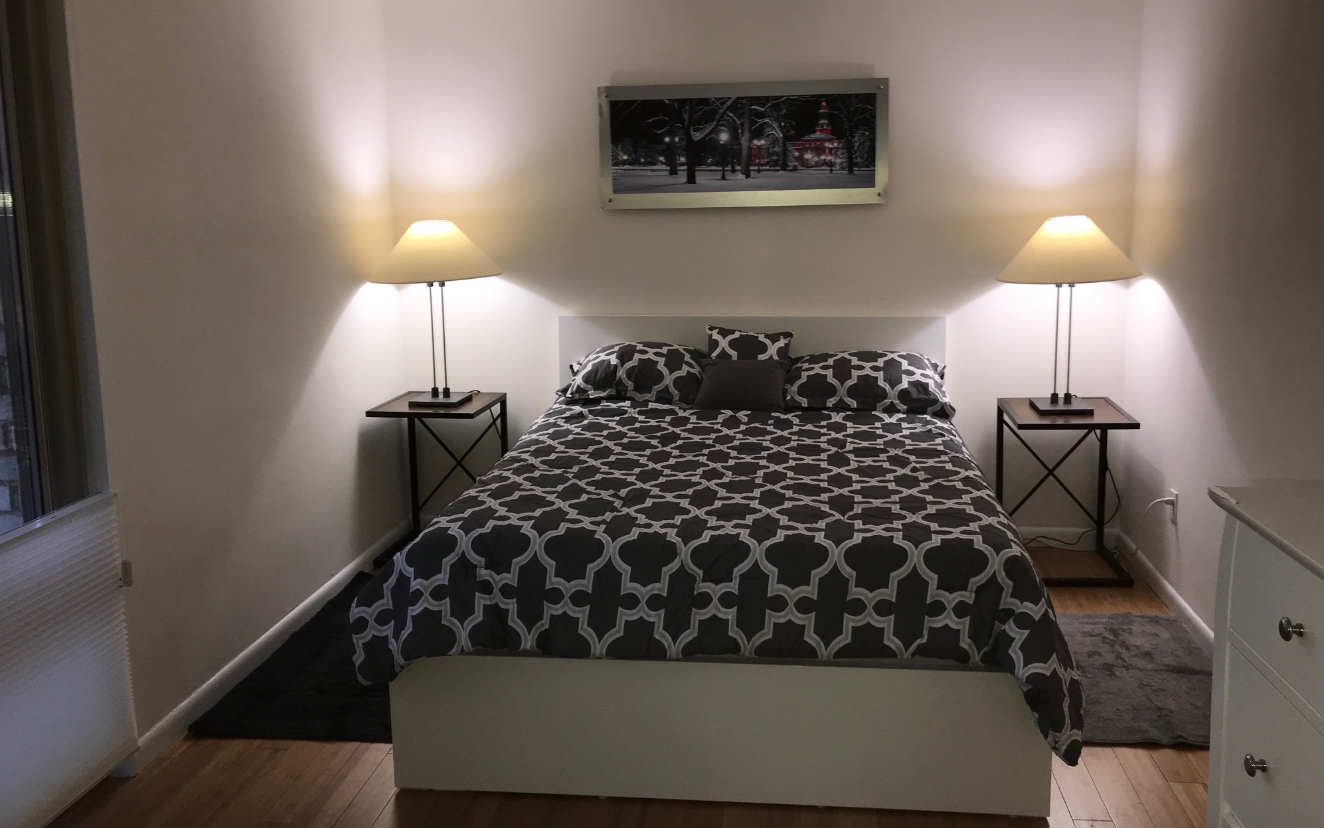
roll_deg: +0.1
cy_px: 362
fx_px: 1083
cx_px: 666
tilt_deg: -7.0
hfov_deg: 62.9
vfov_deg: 41.8
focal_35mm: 30
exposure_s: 1/42
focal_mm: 3.99
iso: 20
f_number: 1.8
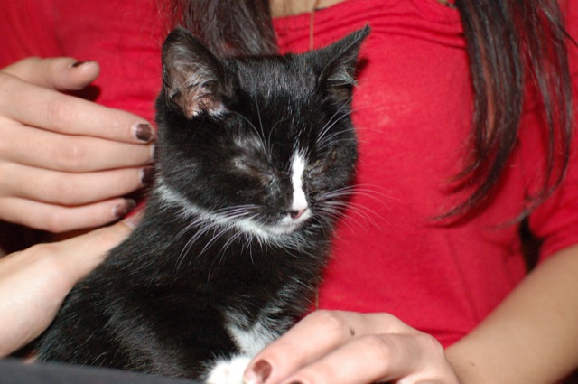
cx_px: 289
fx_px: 842
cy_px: 192
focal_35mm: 52
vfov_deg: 25.7
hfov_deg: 37.9
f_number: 5
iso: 1600
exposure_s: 1/60
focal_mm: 35
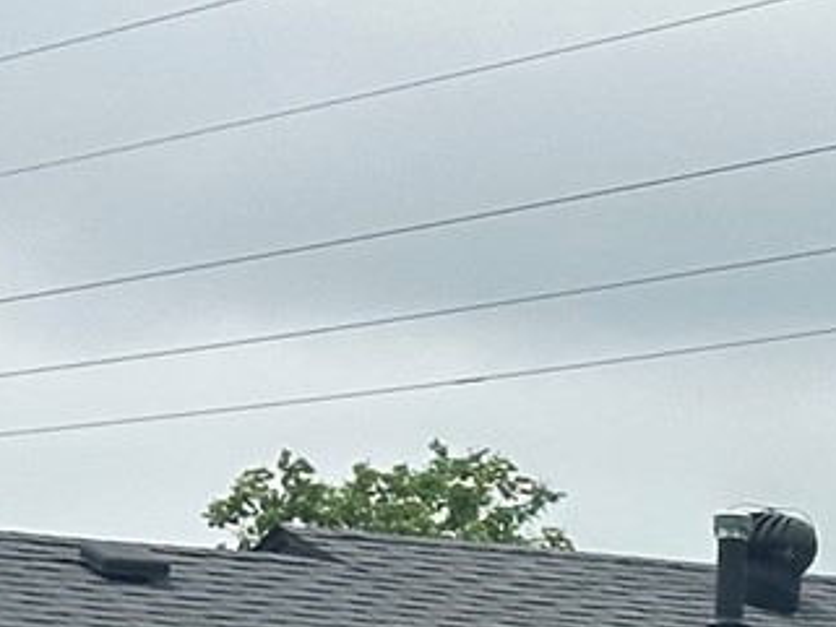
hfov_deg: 6.8
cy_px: 1447
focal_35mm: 287
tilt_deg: -0.9
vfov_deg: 5.0
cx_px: 1185
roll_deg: -1.2
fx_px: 6934
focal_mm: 6.86
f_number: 1.78
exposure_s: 1/4016
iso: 64
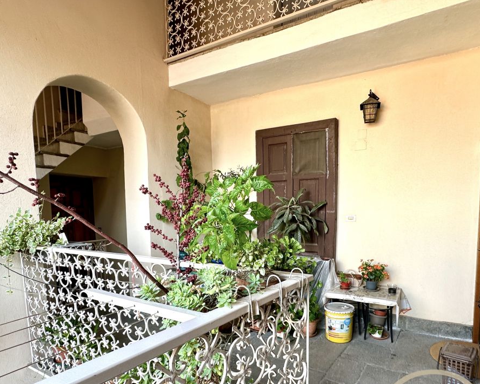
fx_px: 284
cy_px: 253
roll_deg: +0.6
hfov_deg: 80.0
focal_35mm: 20
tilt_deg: -7.5
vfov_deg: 66.5
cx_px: 271
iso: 64
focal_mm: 2.22
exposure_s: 1/99
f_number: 2.2
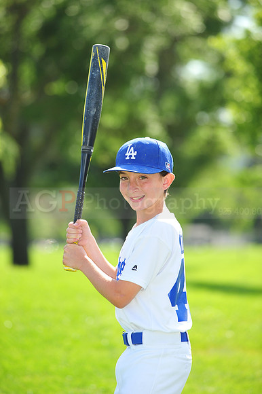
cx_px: 131
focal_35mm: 175
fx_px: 1913
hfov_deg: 7.8
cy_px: 197
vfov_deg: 11.8
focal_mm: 175
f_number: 4.5
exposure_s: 1/1000
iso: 320
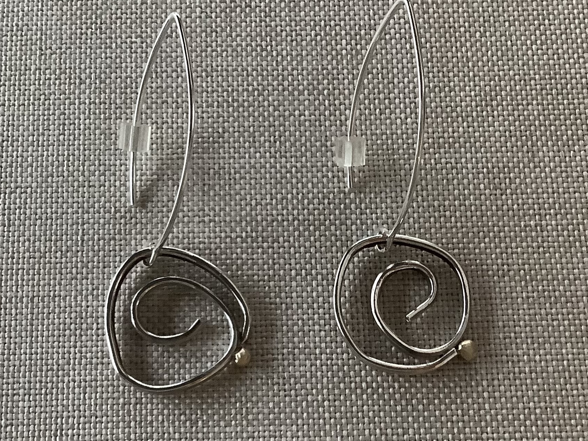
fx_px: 578
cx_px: 280
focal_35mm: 34
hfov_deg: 53.9
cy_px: 213
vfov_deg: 41.8
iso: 400
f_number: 2.4
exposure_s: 1/30
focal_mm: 3.3
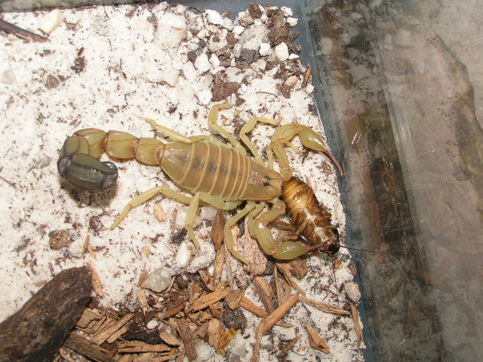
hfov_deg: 30.7
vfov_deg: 23.3
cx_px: 242
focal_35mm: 63
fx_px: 879
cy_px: 181
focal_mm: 9.7
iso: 50
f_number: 5.6
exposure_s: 1/60
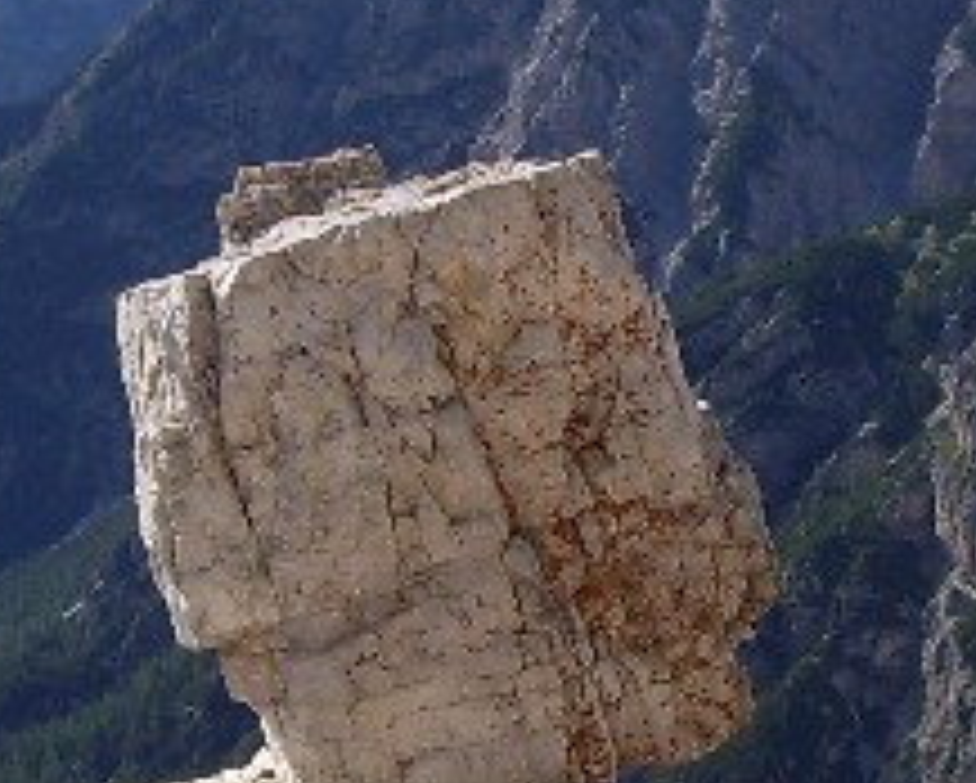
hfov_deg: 10.7
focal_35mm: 180
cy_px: 495
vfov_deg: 8.6
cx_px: 364
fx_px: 5204
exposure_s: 1/400
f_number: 5
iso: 80
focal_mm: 8.2
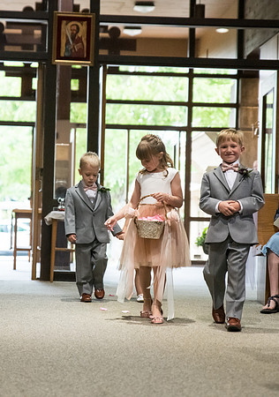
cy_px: 198
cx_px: 96
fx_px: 1158
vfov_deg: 19.5
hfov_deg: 13.7
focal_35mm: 103
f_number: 4
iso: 2500
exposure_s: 1/320
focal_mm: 70
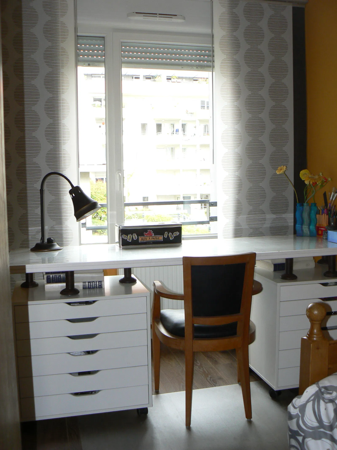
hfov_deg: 39.7
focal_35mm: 36
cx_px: 168
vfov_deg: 51.4
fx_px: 467
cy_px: 225
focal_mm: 6
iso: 100
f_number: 2.8
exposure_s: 1/30
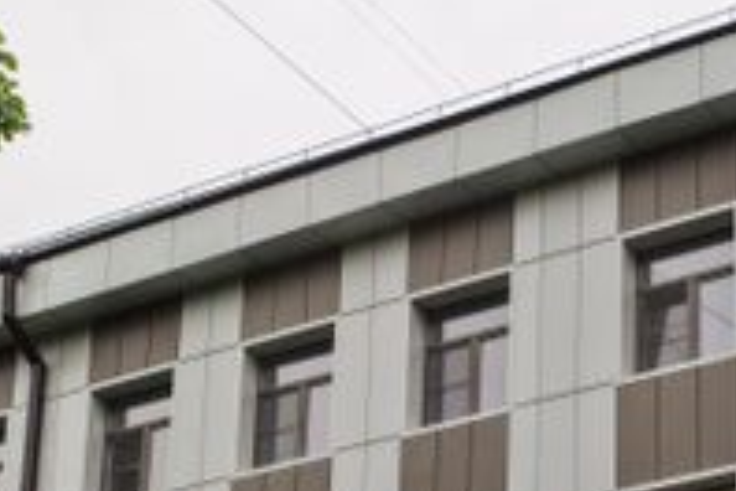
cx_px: 730
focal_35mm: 99
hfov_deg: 20.0
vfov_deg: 13.0
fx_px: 2024
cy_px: 759
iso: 120
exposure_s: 1/15
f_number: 2.8
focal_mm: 14.45
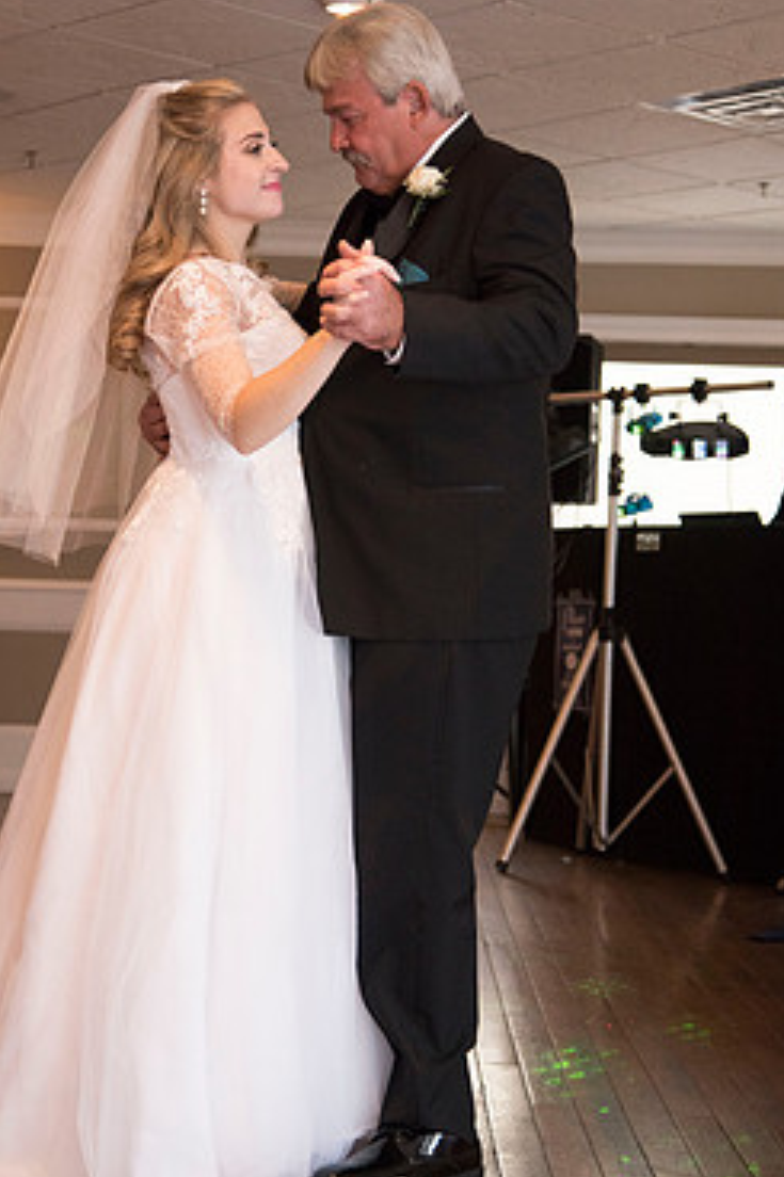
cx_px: 323
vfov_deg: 28.4
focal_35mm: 71
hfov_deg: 19.2
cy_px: 515
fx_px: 2321
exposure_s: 1/125
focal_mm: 58
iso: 2000
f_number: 4
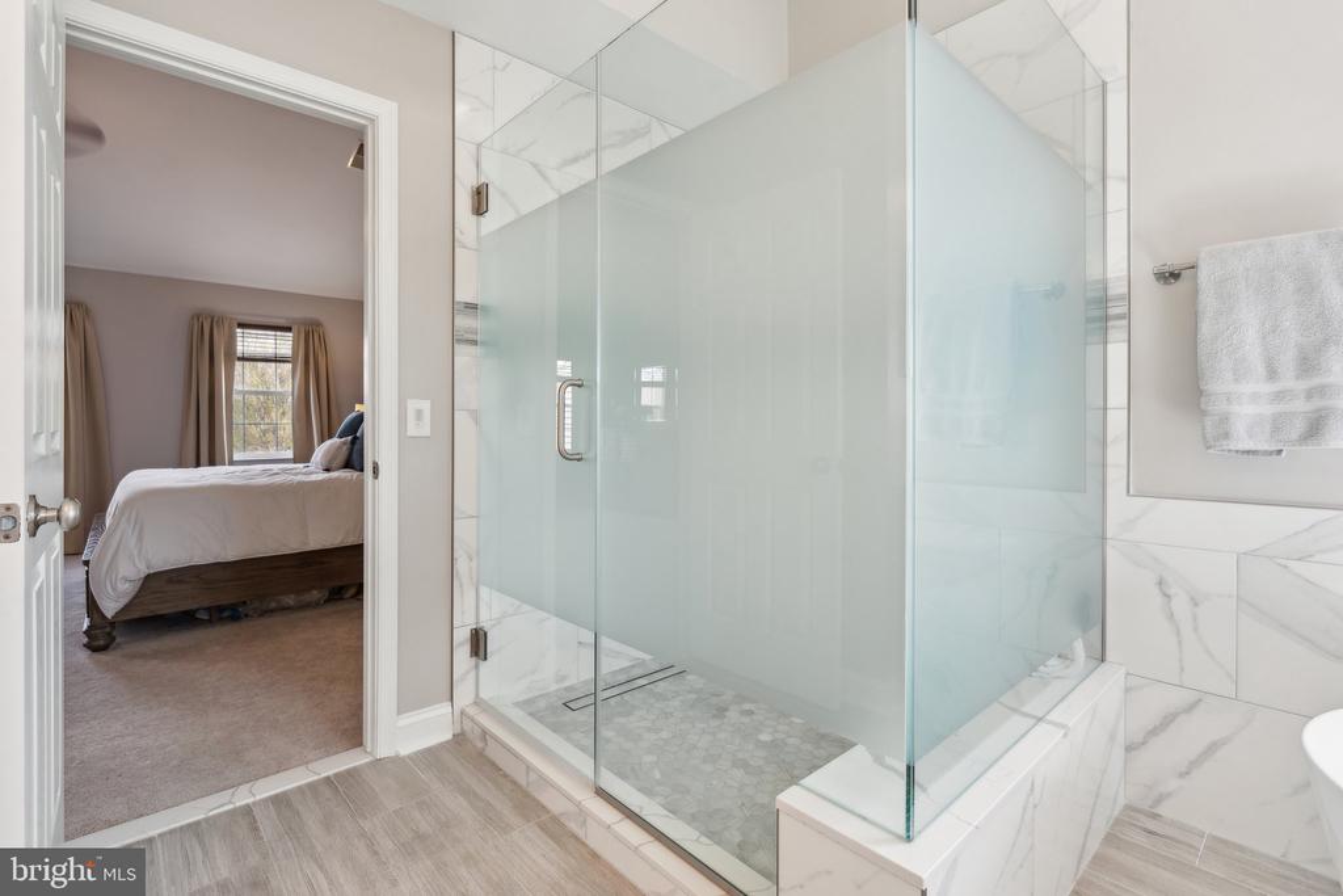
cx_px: 672
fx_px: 634
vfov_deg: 70.5
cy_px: 448
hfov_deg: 93.3
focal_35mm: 17
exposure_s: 1/20
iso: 200
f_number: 8
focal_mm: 17
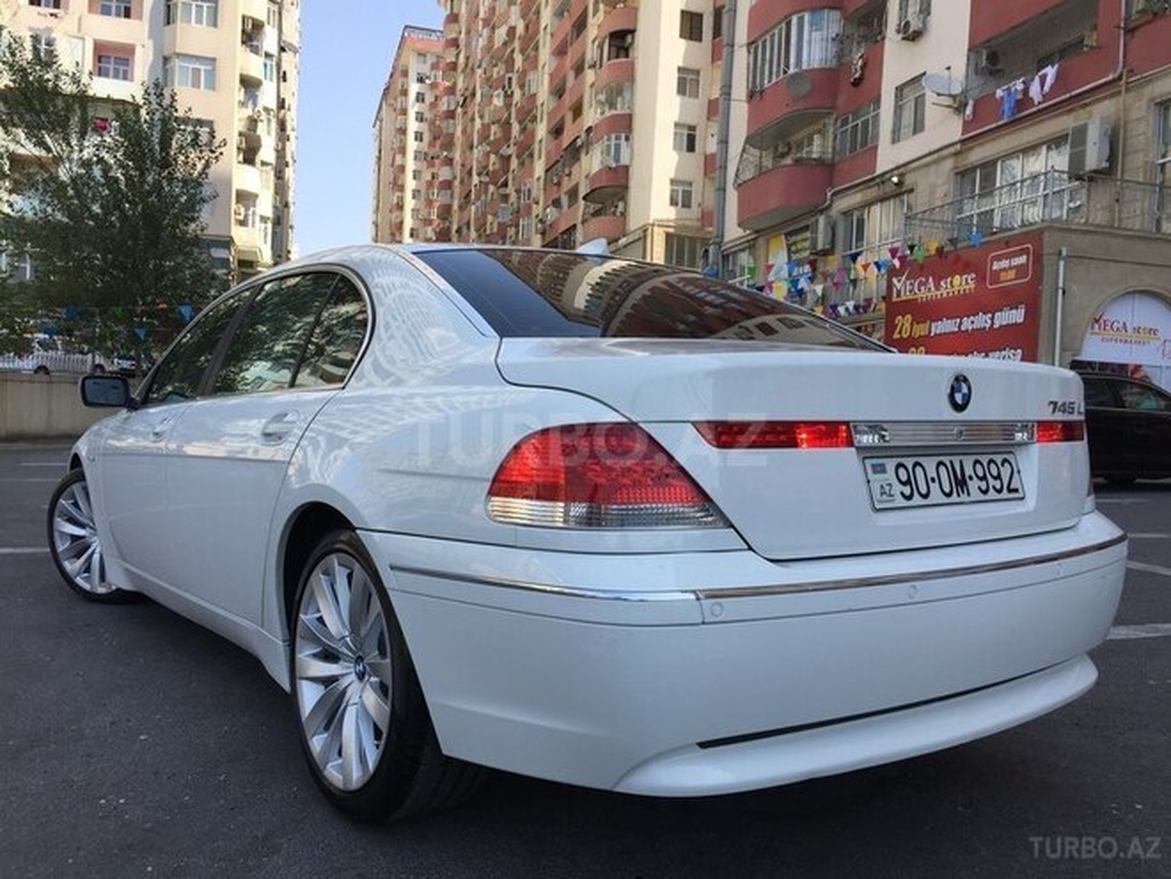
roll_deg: -3.4
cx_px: 586
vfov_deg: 48.2
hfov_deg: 61.7
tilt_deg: -0.4
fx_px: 981
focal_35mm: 29
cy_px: 440
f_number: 2.2
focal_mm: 4.15
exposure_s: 1/964
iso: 32
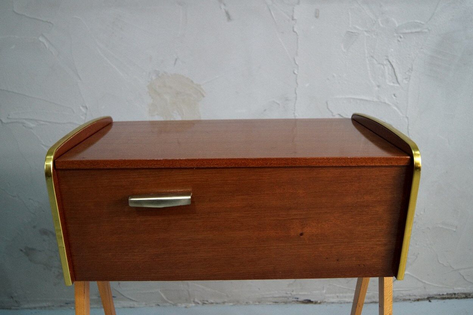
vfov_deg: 36.8
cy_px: 158
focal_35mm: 36
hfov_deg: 53.2
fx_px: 473
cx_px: 236
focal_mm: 24
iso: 1000
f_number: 4
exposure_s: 1/160
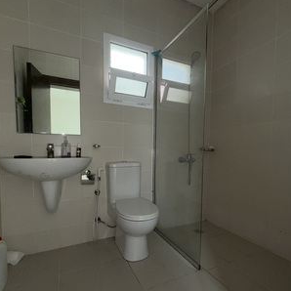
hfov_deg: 77.6
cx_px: 152
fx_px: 181
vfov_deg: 77.4
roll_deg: -0.5
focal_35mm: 19
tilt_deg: -3.3
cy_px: 162
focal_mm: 2.22
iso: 50
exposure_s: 1/91
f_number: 2.2
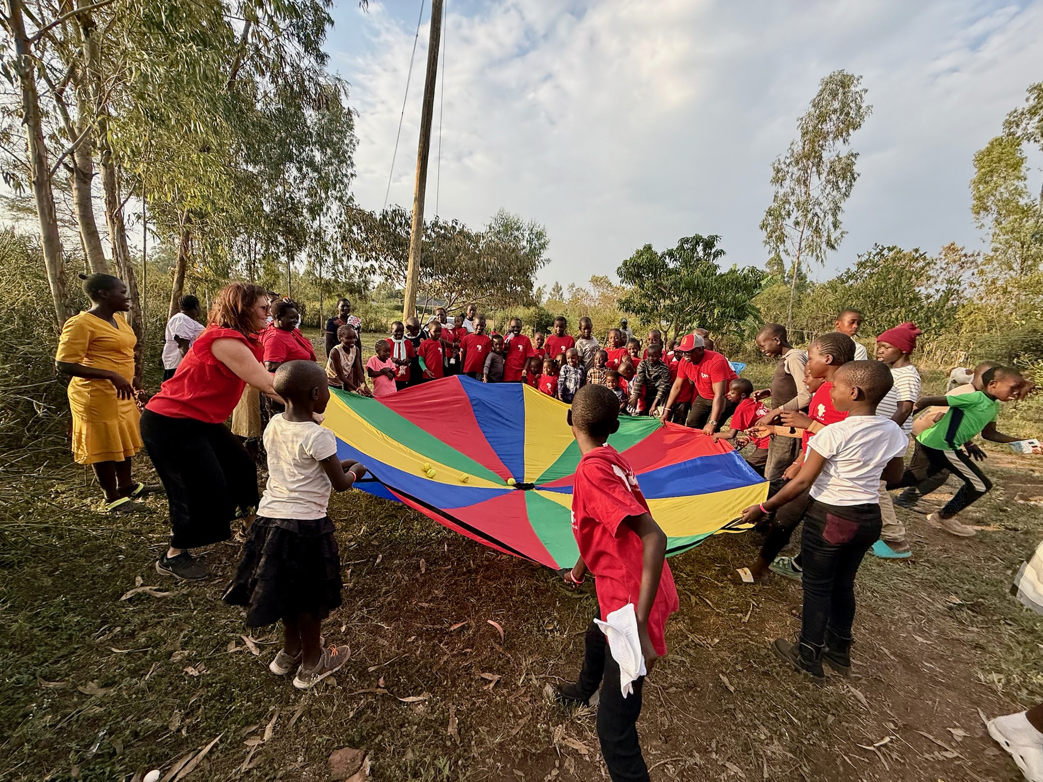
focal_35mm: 14
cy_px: 391
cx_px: 522
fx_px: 422
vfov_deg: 85.7
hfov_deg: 102.1
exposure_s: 1/393
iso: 64
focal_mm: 2.22
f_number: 2.2
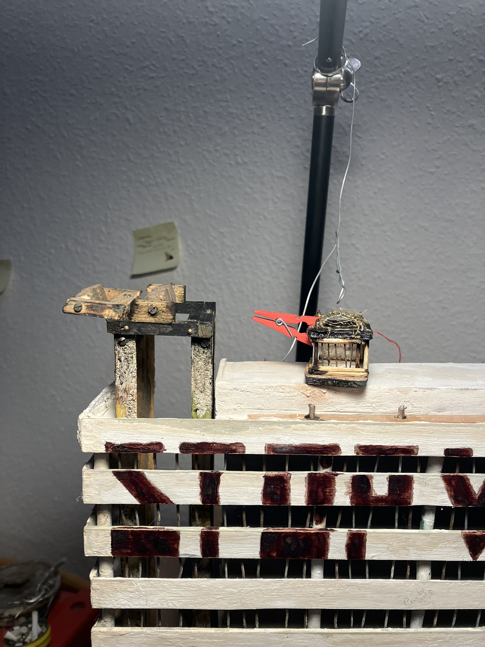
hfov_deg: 49.7
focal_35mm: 28
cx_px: 242
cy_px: 324
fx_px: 523
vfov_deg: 63.4
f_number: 1.8
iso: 80
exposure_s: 1/100
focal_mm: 3.99
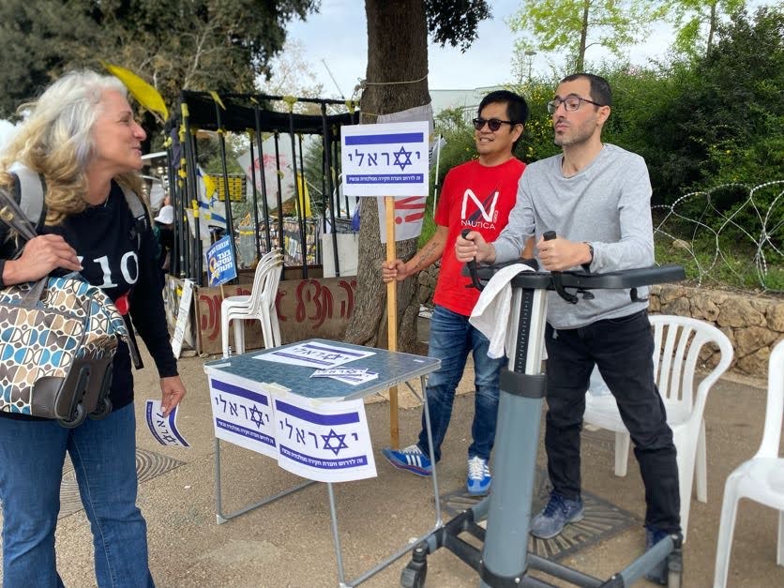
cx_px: 392
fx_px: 589
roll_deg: -1.9
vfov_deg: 53.1
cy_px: 294
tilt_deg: -8.4
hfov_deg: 67.3
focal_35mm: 26
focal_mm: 4.25
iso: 32
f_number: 1.8
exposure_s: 1/1063
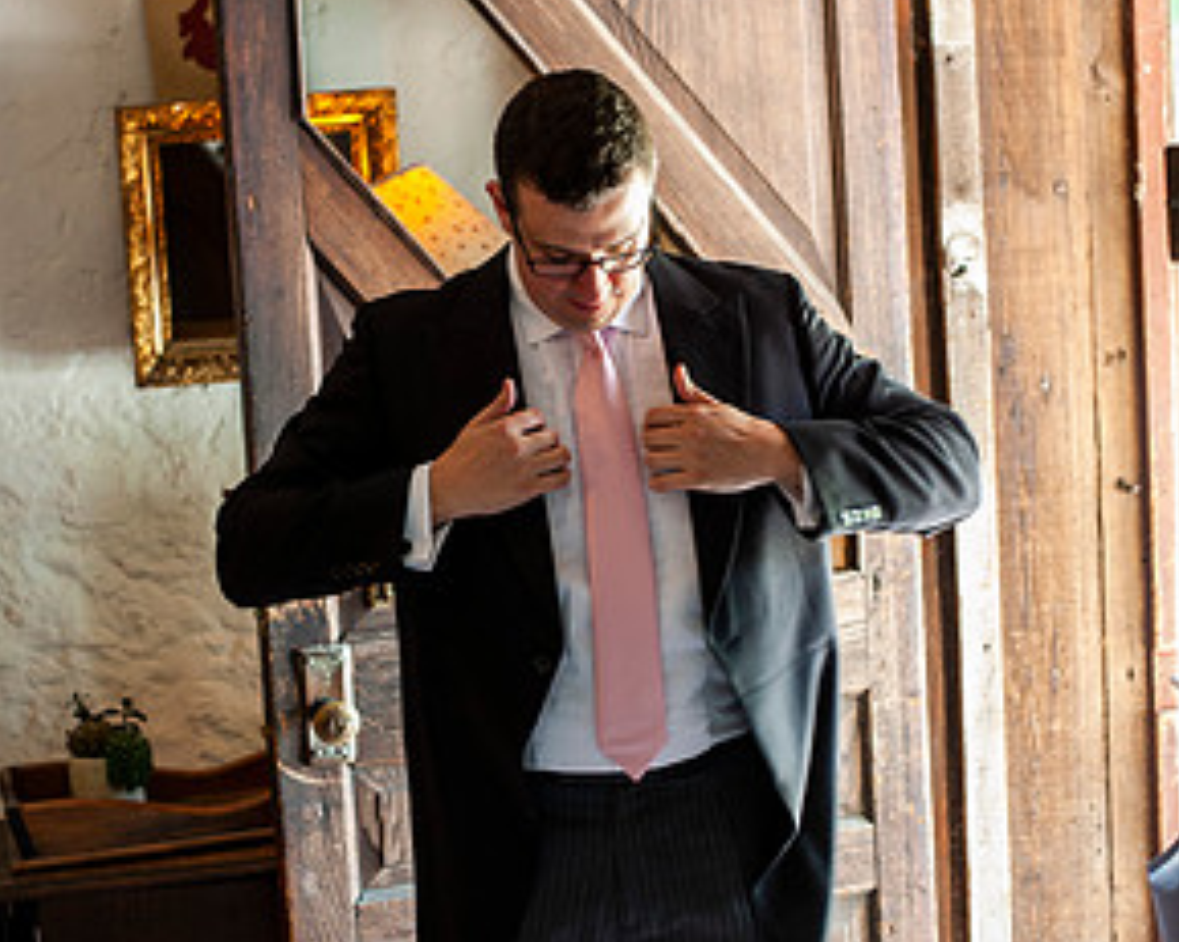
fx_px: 2546
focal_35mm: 73
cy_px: 534
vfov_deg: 21.0
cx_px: 573
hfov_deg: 26.1
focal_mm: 50
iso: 1000
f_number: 2.8
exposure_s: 1/50
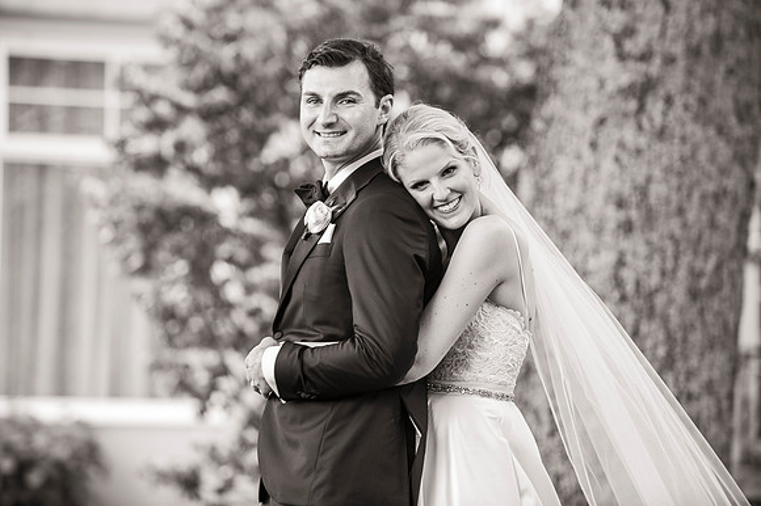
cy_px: 253
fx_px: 3803
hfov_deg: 11.4
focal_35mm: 180
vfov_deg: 7.6
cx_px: 380
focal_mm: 180
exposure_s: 1/100
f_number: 3.5
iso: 640
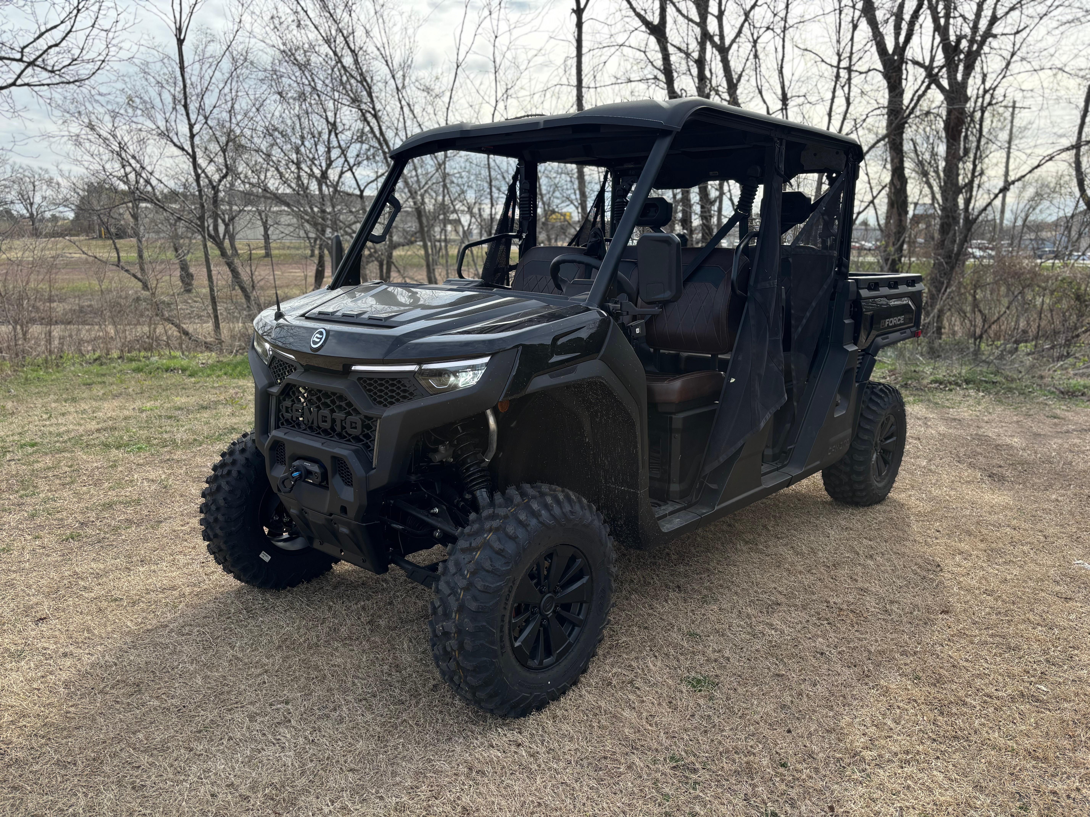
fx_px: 819
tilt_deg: -11.2
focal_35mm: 26
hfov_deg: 67.3
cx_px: 545
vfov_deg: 53.1
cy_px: 408
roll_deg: -0.9
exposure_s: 1/1016
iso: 50
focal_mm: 5.96
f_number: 1.6
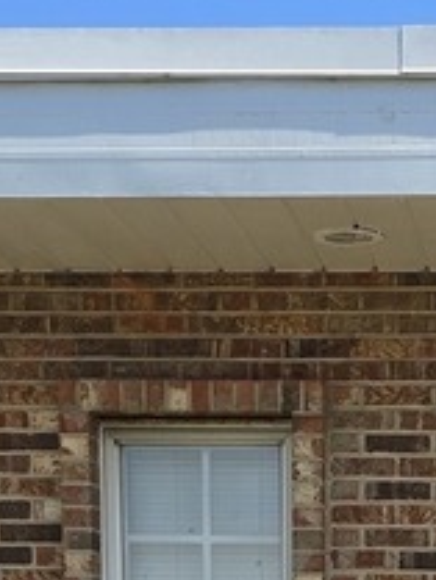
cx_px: 405
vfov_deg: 14.8
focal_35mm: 119
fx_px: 1996
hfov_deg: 12.4
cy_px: 991
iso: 12
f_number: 1.7
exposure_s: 1/622
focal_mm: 6.3
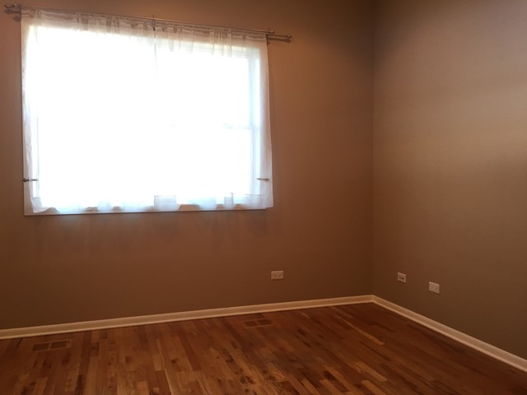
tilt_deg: -1.8
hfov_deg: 61.7
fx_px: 442
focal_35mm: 29
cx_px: 264
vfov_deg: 48.2
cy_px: 198
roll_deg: +0.1
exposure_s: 1/30
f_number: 2.2
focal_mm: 4.15
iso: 40
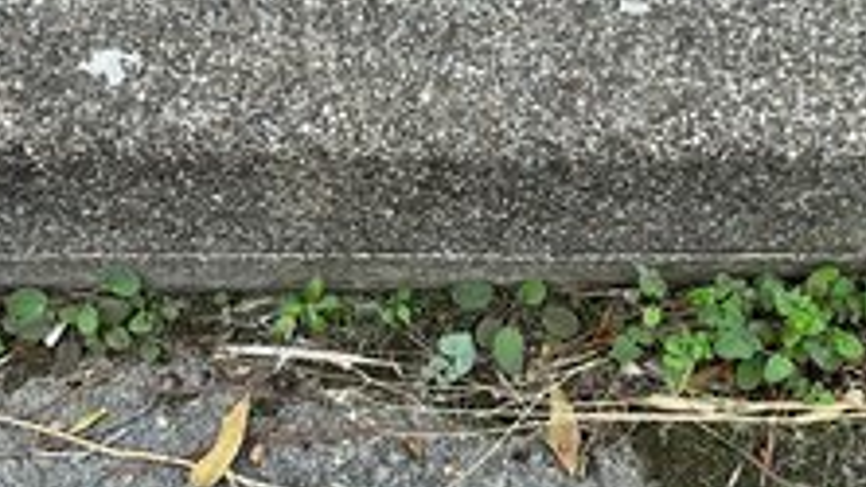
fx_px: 1309
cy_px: 117
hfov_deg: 36.5
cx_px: 367
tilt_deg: -71.2
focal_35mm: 57
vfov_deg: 20.9
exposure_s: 1/358
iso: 25
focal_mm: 3
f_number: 1.8
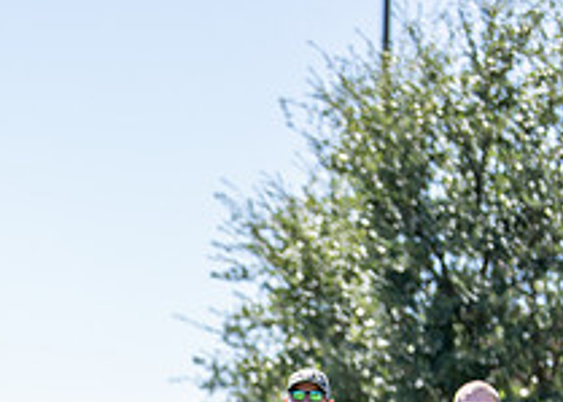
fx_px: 2748
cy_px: 624
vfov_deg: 8.2
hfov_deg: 11.6
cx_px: 5
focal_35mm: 172
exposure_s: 1/4000
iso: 100
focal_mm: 50
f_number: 1.2
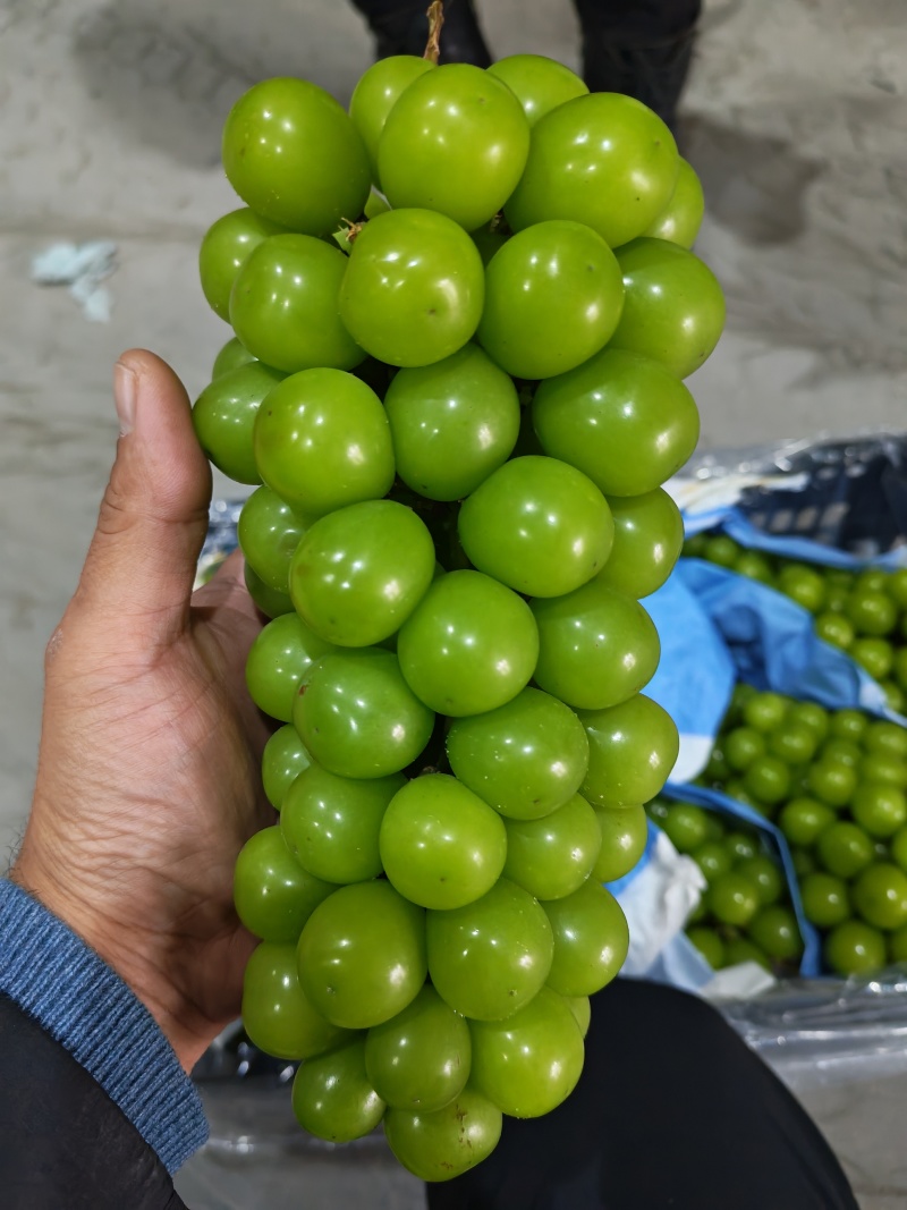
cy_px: 605
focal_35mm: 27
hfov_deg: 51.3
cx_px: 454
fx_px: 943
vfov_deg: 65.3
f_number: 1.9
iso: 2500
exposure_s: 1/33
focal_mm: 6.12
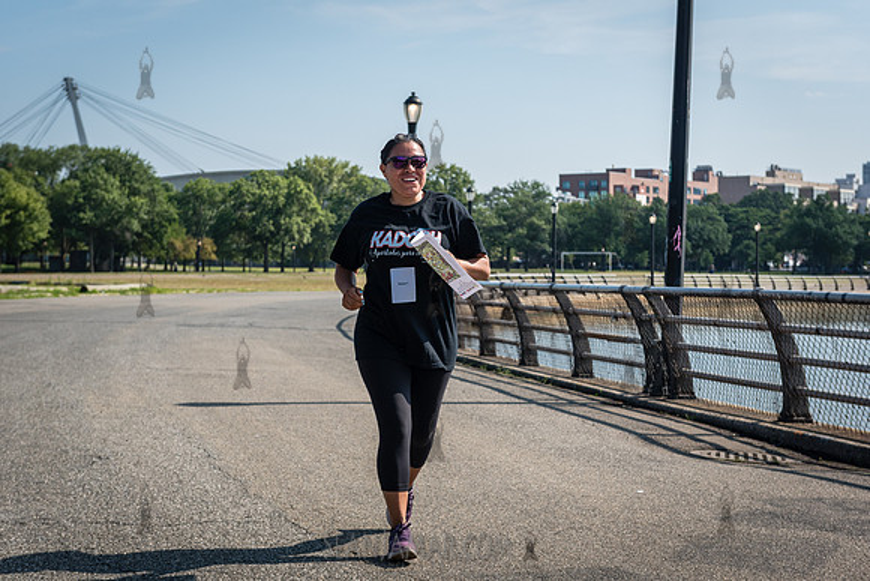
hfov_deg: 31.0
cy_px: 289
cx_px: 415
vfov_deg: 21.0
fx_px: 1568
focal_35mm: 65
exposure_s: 1/2000
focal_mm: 60
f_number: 5
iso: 400
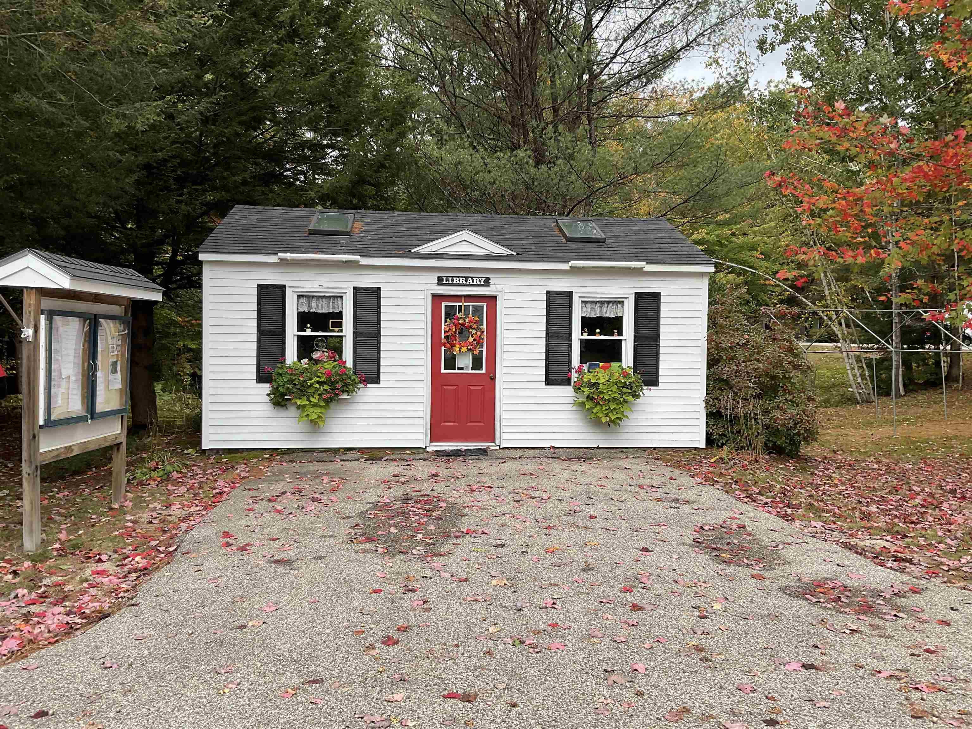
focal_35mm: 29
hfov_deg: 61.7
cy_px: 364
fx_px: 814
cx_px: 486
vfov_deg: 48.2
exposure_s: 1/500
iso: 16
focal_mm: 3
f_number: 1.8
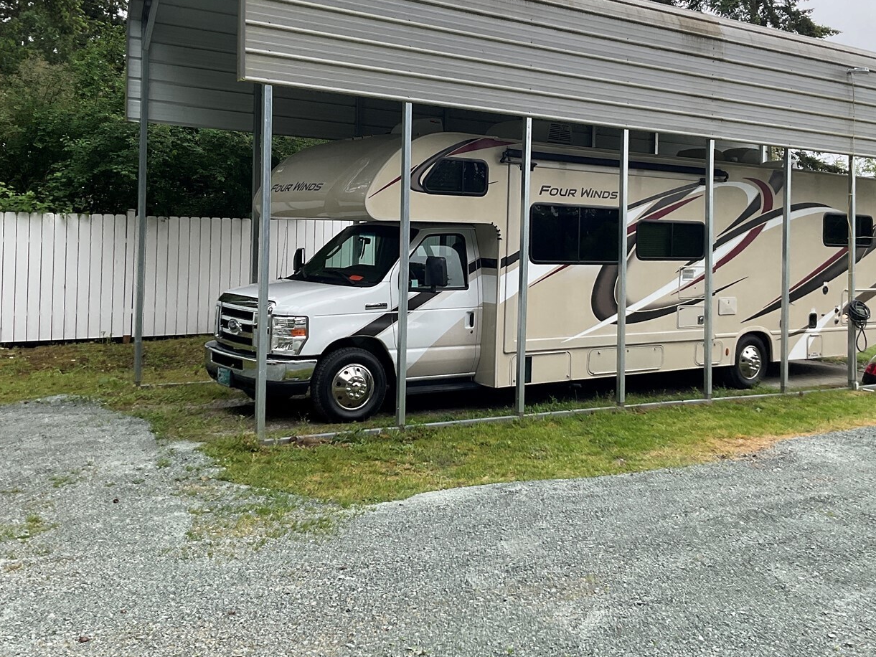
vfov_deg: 37.4
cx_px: 512
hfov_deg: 48.8
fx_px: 962
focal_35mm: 38
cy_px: 232
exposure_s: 1/435
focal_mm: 3
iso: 16
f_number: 1.8
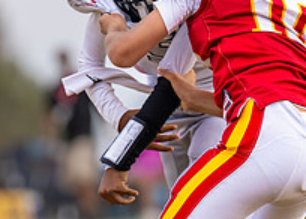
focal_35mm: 695
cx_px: 145
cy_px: 186
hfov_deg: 2.9
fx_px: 6044
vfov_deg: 2.1
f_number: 2.8
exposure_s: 1/1600
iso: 160
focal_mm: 200
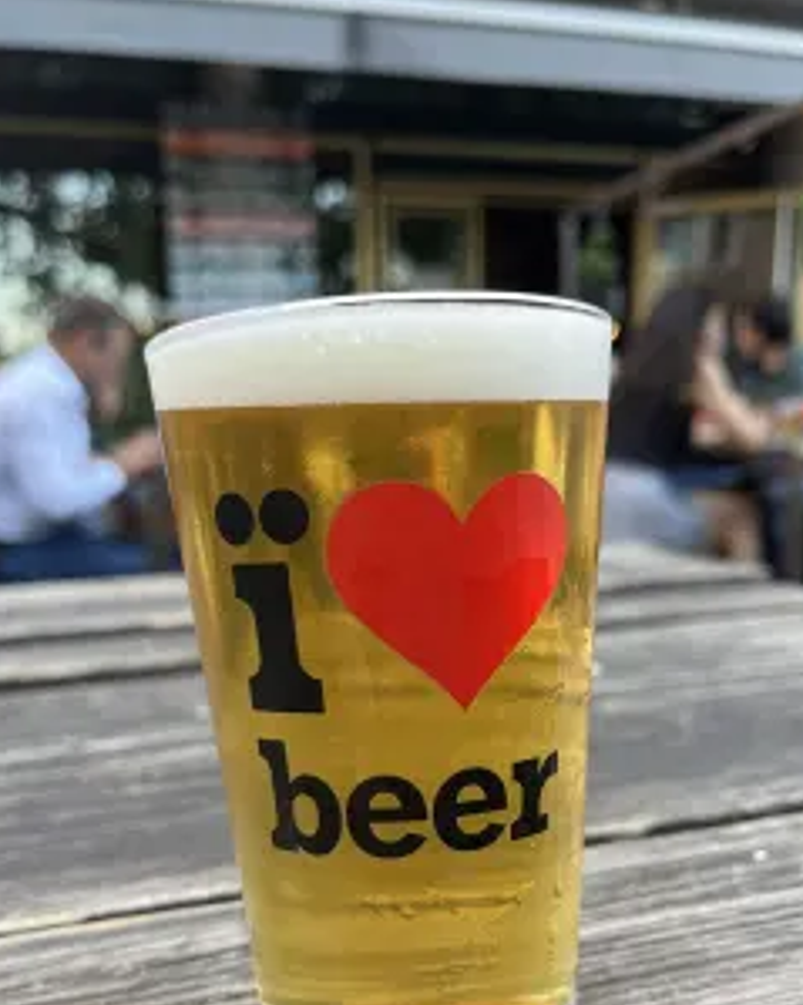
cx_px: 390
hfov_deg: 43.3
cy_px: 652
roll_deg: +0.7
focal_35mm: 34
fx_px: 1011
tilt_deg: -13.1
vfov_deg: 52.1
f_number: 1.6
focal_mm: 5.1
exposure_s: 1/121
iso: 125
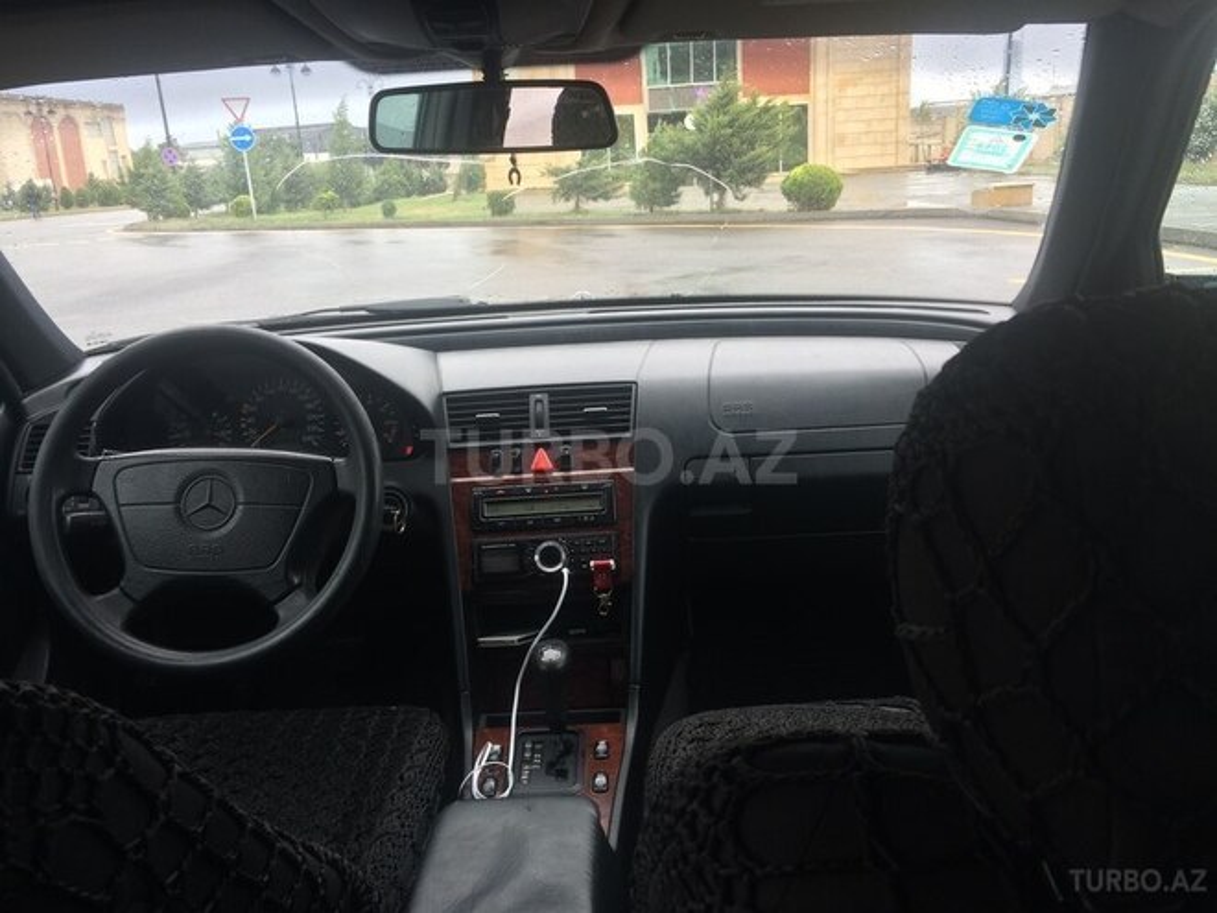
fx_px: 1020
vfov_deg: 48.2
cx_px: 608
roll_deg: +2.4
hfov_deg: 61.7
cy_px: 456
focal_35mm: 29
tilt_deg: -16.6
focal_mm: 4.15
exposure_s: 1/145
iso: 32
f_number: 2.2
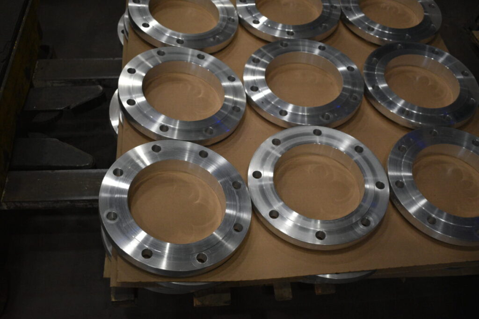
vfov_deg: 36.9
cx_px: 240
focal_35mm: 36
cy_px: 160
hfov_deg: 53.1
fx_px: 479
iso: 1600
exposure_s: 1/500
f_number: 4
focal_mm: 24
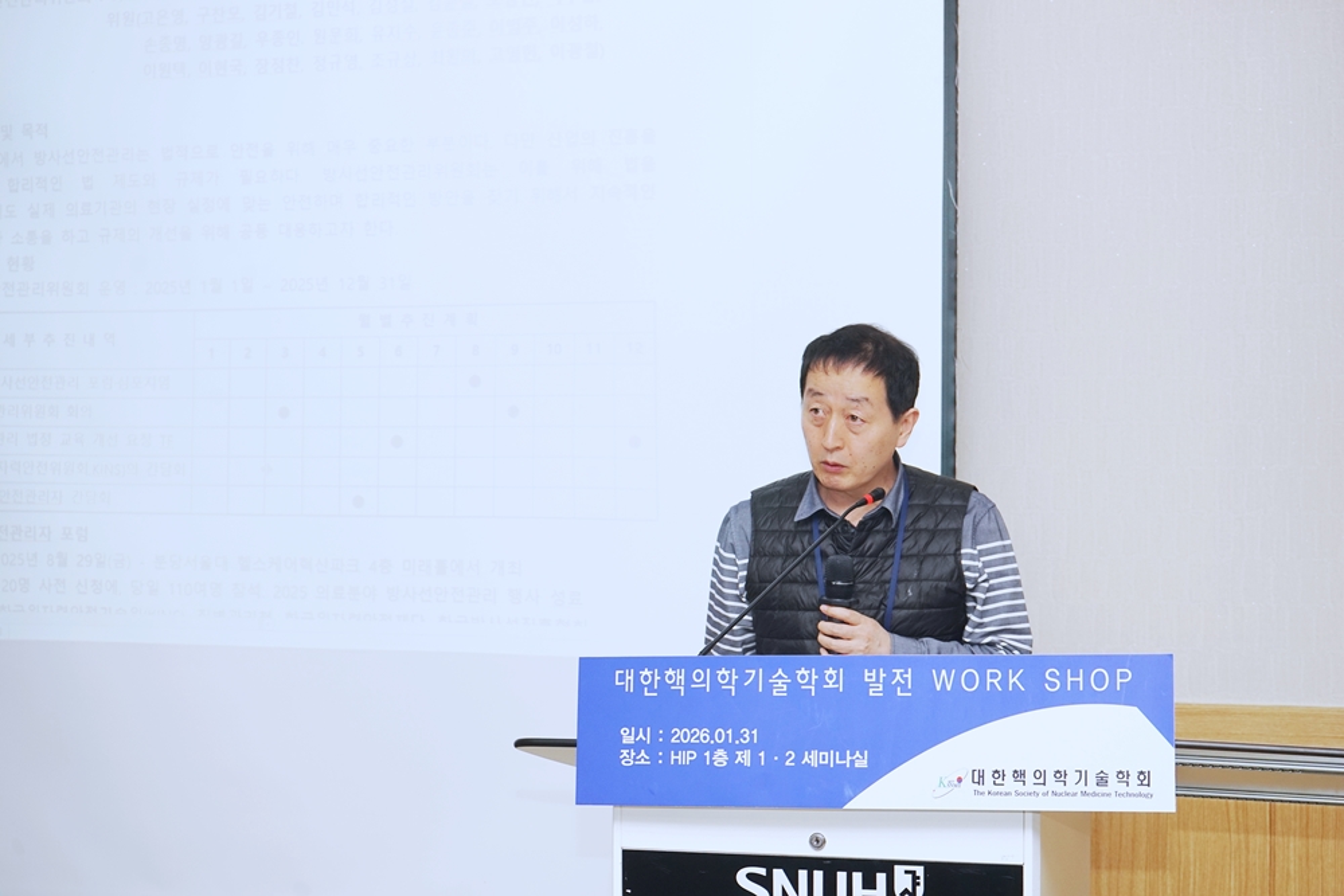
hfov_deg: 31.0
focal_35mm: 65
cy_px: 448
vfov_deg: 20.9
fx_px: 2427
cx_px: 672
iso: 320
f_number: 7.1
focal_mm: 65
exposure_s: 1/80
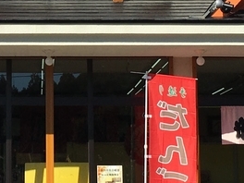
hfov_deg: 14.8
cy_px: 36
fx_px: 930
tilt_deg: +8.1
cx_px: 24
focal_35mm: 132
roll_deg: -0.4
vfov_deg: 11.2
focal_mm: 4.15
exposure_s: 1/2404
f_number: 2.2
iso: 25
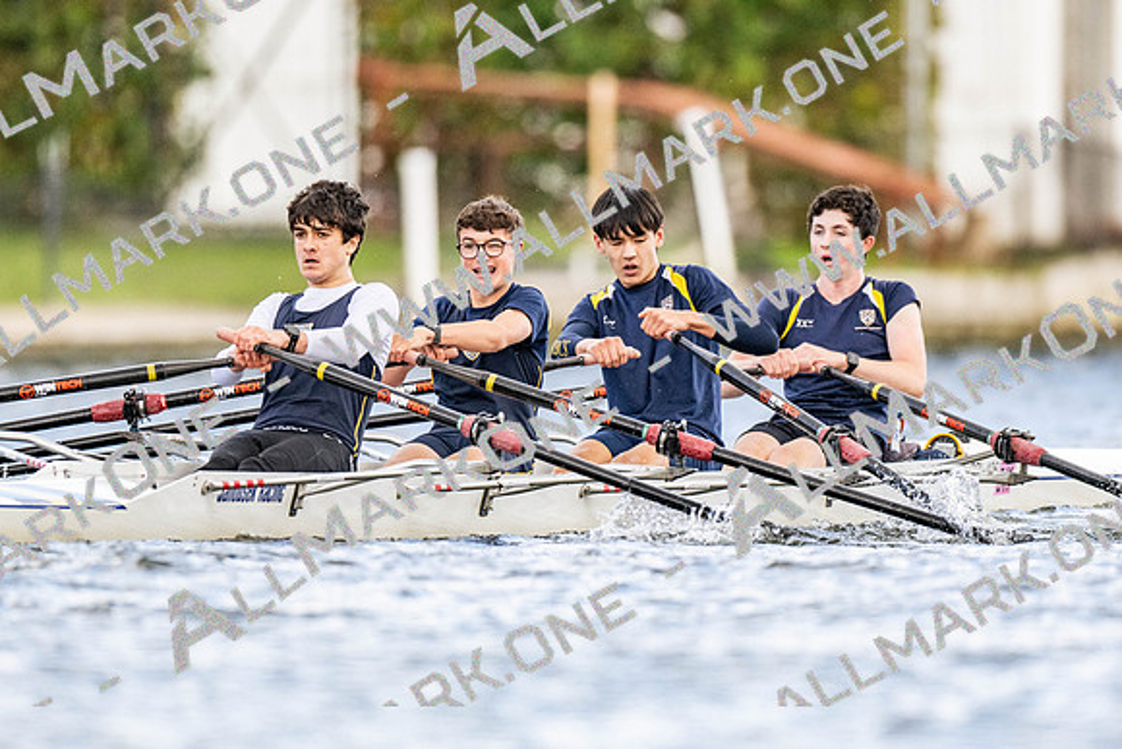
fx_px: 28070
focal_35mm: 900
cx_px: 561
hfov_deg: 2.3
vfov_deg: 1.5
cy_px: 374
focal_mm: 600
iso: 900
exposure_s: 1/2500
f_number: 4
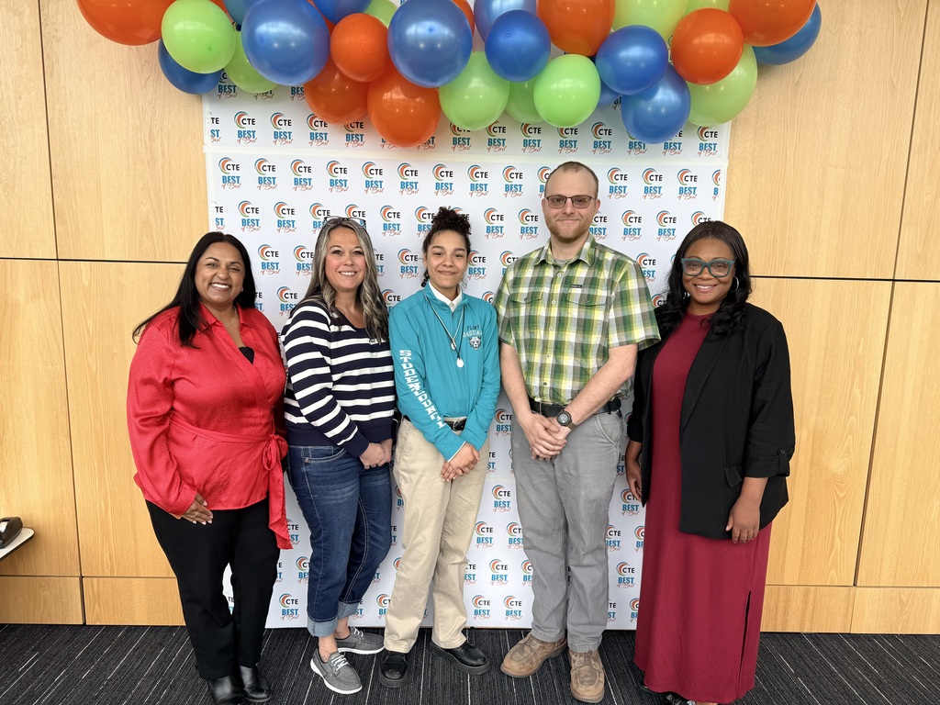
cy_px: 352
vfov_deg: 56.8
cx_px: 470
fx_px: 652
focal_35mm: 24
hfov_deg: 71.6
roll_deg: -1.4
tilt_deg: -9.2
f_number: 1.78
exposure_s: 1/435
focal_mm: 6.76
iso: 80
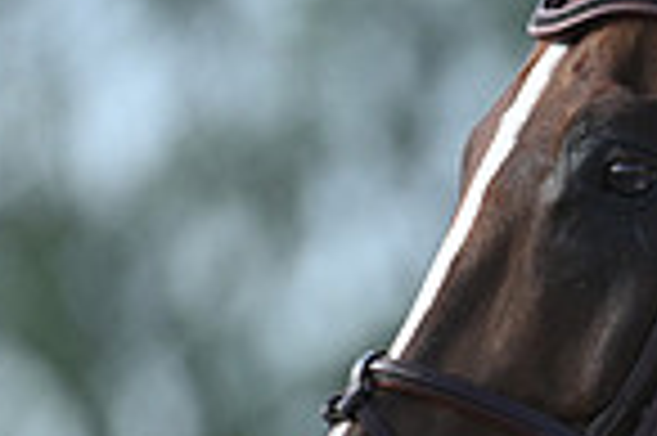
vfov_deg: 0.9
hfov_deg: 1.4
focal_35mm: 1514
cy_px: 474
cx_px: 1238
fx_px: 27599
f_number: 5
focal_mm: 380
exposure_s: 1/1600
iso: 900
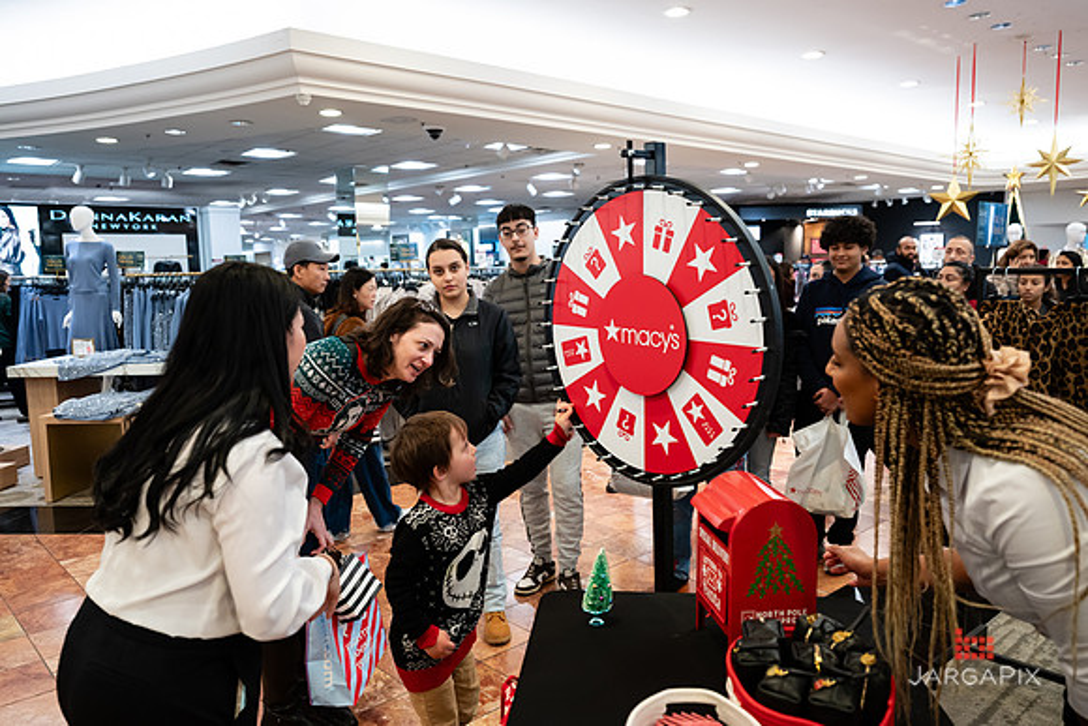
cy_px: 363
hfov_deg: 67.2
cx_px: 544
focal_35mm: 27
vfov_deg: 47.9
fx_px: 818
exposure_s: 1/160
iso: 1000
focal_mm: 26
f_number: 3.2
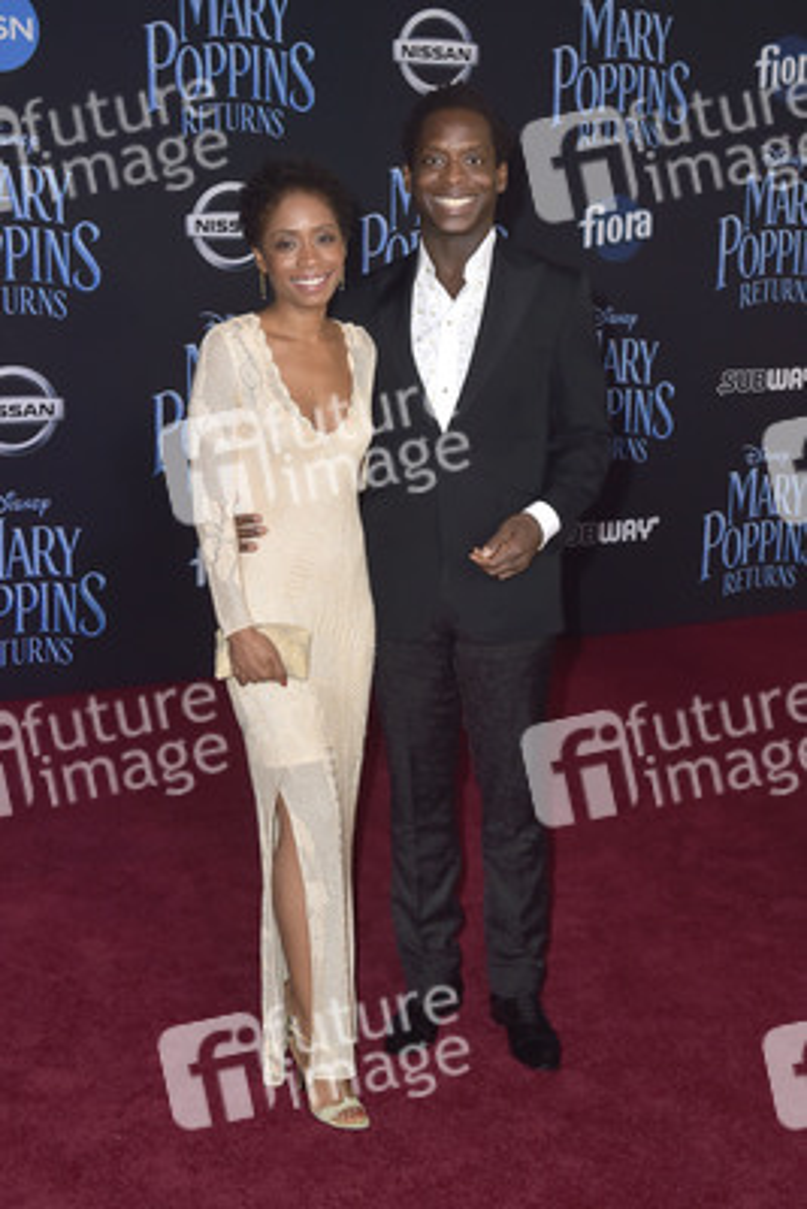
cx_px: 404
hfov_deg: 28.1
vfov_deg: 41.1
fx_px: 1612
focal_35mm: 48
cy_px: 604
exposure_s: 1/250
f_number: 6.3
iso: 400
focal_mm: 48
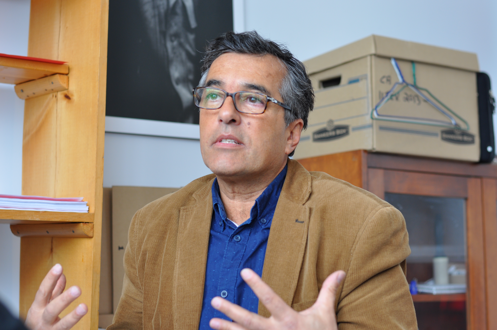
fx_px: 1034
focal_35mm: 75
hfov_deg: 27.0
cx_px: 248
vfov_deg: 18.1
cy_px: 165
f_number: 3.2
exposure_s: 1/40
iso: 250
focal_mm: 50
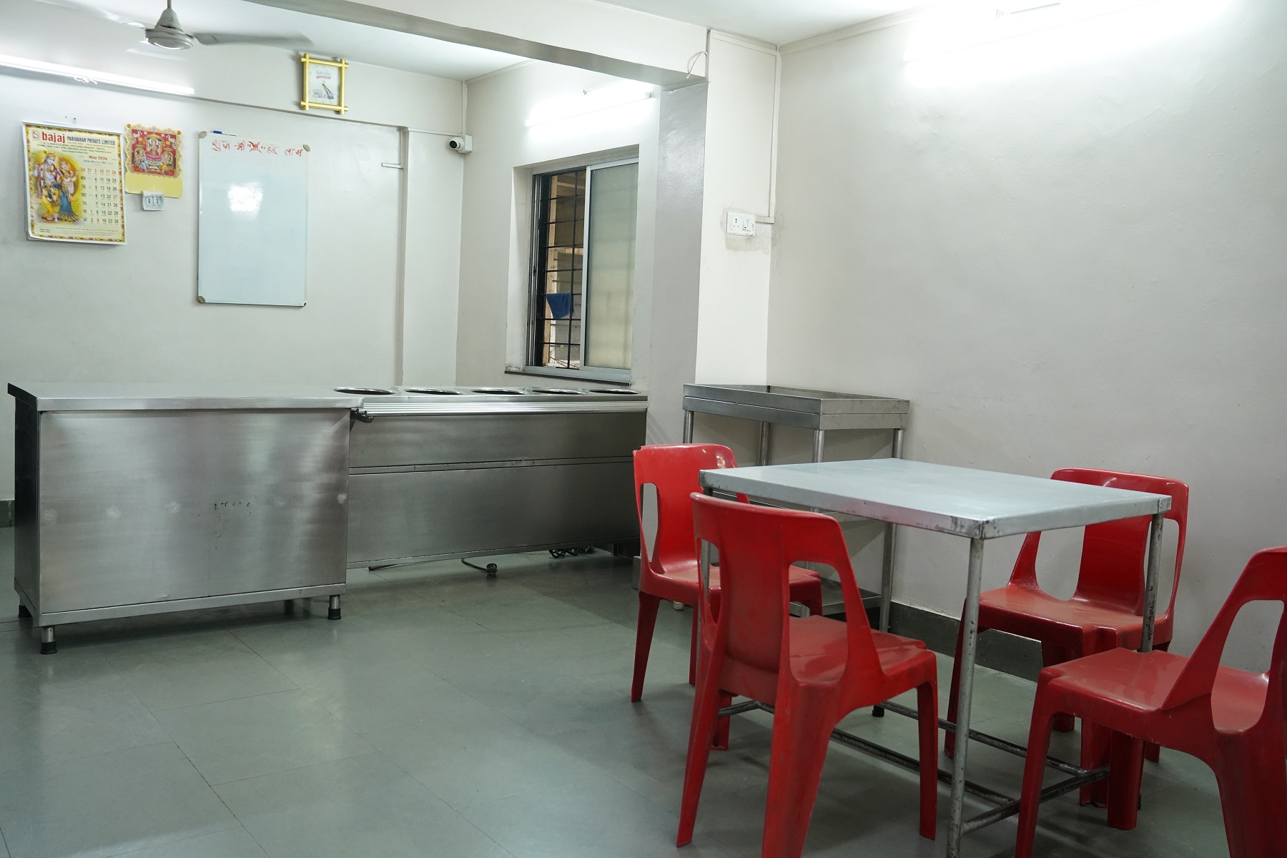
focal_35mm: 31
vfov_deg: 42.3
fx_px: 1108
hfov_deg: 60.3
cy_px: 429
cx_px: 644
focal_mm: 31
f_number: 4
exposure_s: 1/125
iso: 4000
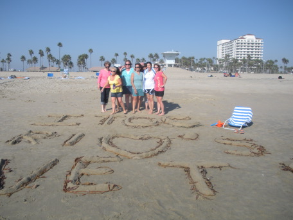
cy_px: 110
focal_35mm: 36
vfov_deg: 39.7
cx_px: 146
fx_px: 305
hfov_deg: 51.4
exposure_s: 1/931
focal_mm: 6.3
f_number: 3.5
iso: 64
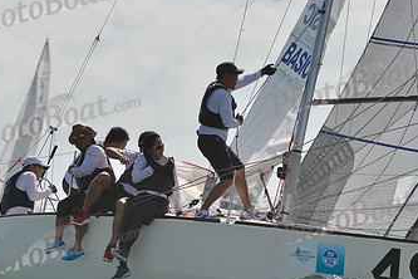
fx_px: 4853
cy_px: 168
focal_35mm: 418
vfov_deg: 3.3
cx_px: 207
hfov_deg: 4.9
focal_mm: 240
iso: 280
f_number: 7.1
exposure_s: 1/2000
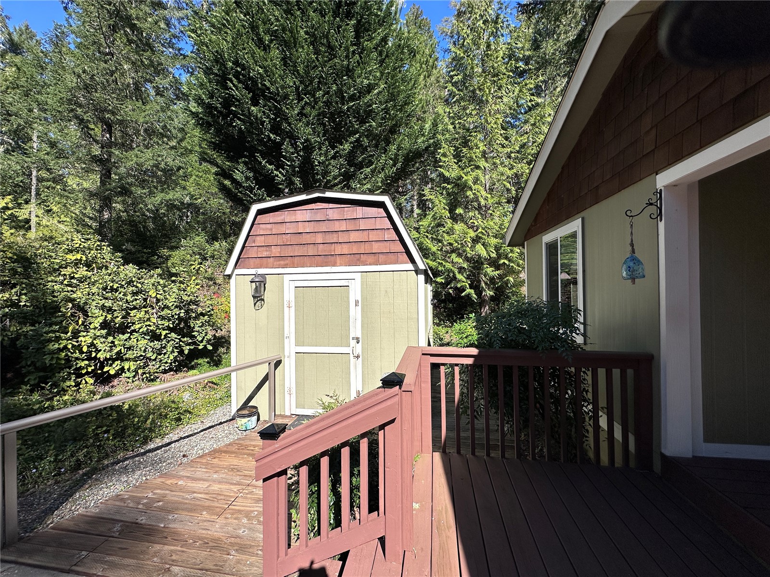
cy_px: 288
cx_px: 385
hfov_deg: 102.1
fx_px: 311
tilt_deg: +0.5
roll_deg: +0.9
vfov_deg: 85.7
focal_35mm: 14
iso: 50
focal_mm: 2.22
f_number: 2.2
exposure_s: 1/1916
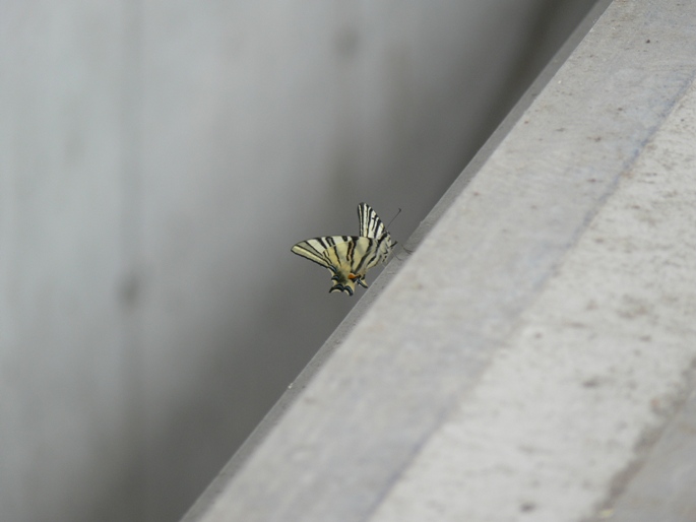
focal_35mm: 420
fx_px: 8446
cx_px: 348
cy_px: 261
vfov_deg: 3.5
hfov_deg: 4.7
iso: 80
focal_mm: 88.8
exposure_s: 1/30
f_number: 3.7
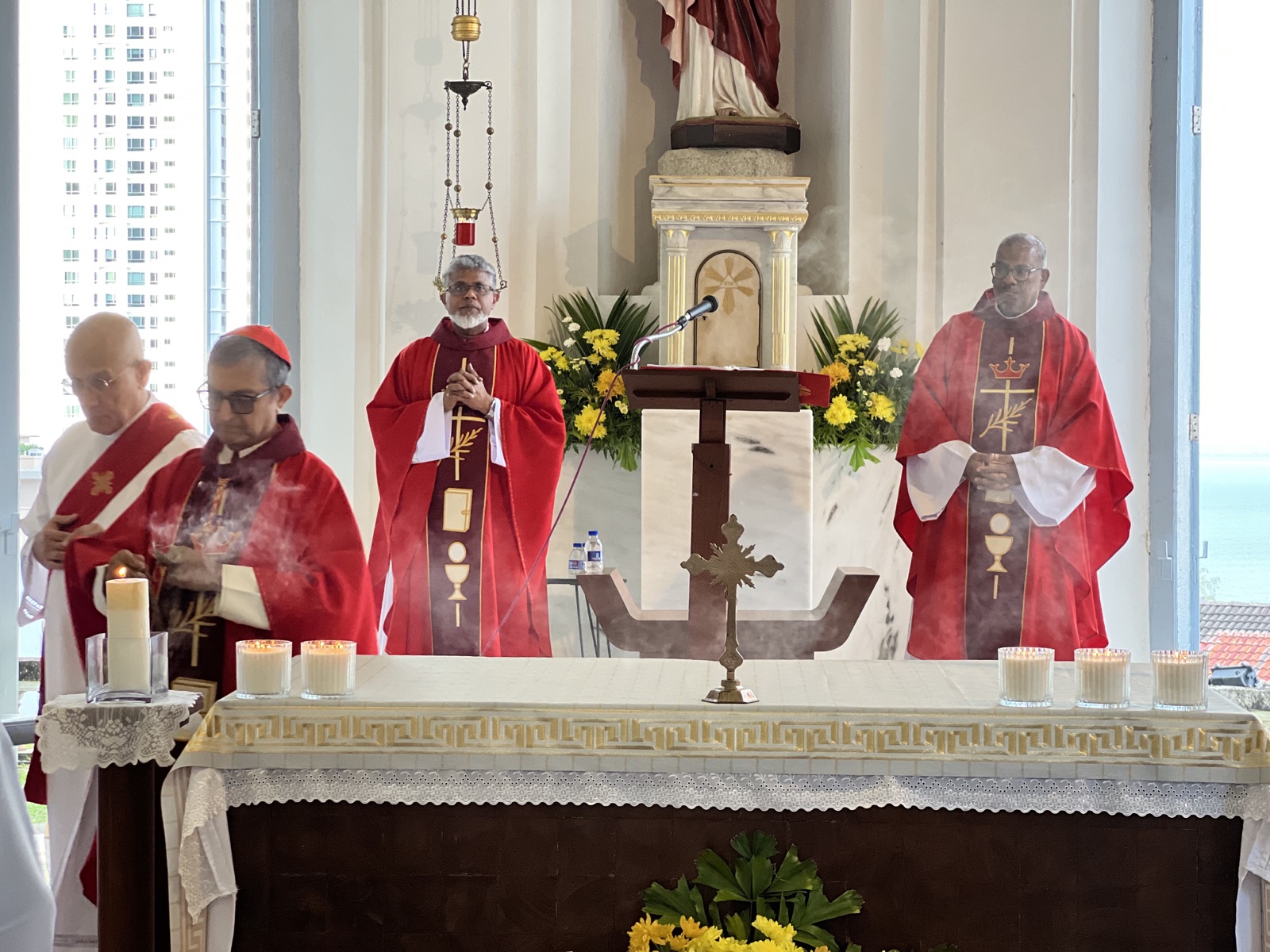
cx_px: 635
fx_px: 2825
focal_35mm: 77
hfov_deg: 25.3
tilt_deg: -0.3
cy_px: 476
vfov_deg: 19.1
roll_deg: +0.3
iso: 160
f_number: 2.8
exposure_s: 1/50
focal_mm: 9
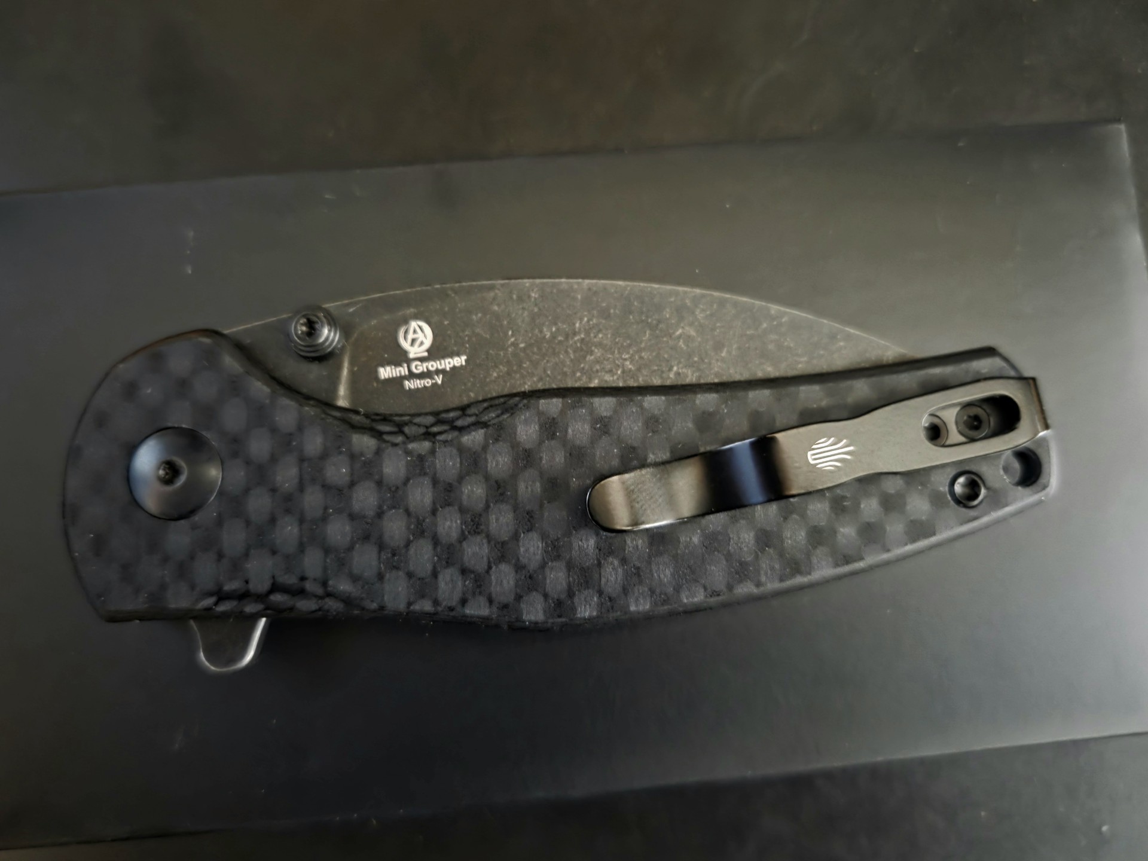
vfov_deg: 58.9
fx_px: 763
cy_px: 430
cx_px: 574
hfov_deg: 73.9
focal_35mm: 23
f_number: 1.8
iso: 2500
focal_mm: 5.4
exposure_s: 1/15
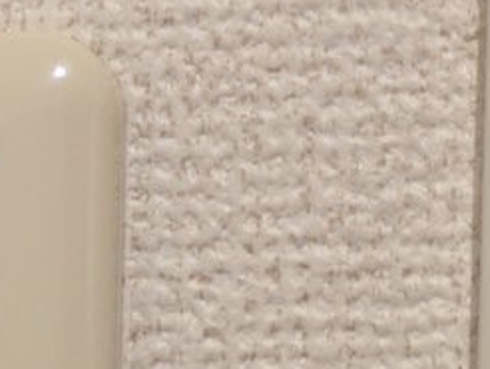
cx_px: -378
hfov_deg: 9.5
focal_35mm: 199
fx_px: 2820
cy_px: 600
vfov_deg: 7.3
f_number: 1.89
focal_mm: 5.43
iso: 348
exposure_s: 1/60
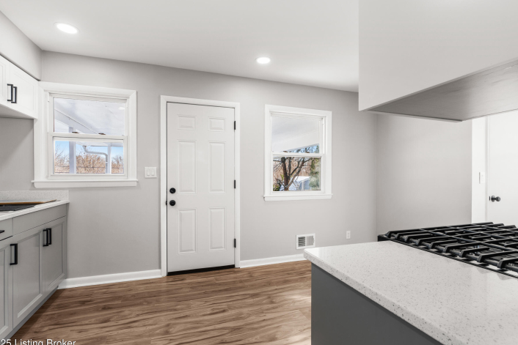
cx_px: 255
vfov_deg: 70.5
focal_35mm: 17
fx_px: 245
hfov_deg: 93.3
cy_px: 177
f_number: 11
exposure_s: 1/6
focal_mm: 16
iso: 400
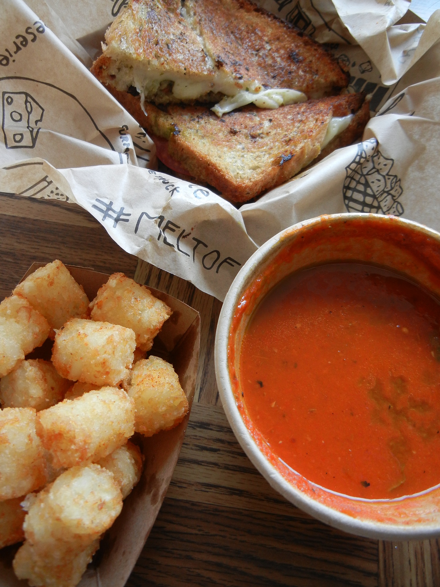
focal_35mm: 30
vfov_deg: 60.0
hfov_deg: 46.8
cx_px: 220
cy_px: 294
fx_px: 508
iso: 160
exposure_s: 1/31
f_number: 3.5
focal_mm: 5.4
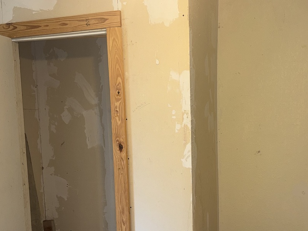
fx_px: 383
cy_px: 170
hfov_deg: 43.7
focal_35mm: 43
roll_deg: +0.6
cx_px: 182
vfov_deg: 33.0
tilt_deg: -8.0
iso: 64
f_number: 1.78
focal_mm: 6.76
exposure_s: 1/27
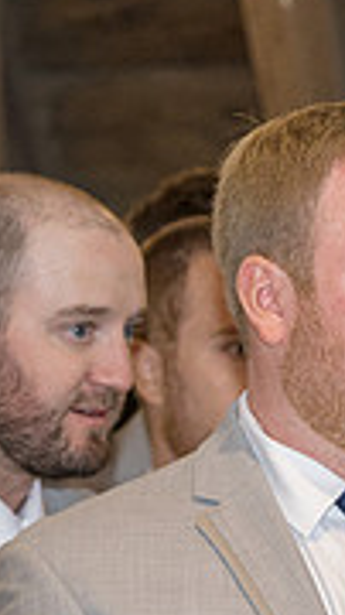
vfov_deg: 5.5
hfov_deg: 3.1
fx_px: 6387
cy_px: 745
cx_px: 407
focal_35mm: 392
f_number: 4
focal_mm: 100
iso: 2000
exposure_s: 1/250
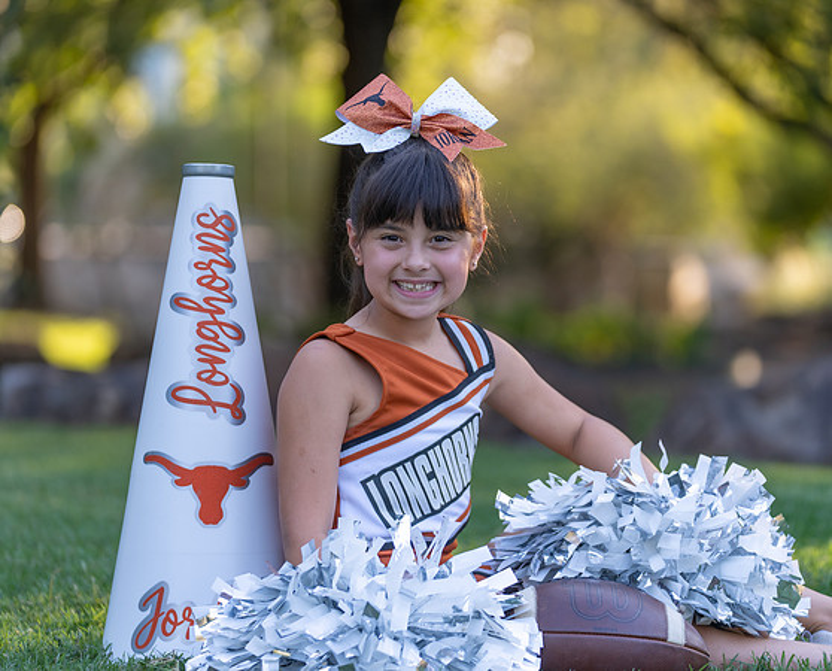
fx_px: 3738
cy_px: 335
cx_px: 406
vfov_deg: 10.3
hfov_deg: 12.7
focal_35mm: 151
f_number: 2.8
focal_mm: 129
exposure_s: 1/320
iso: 200
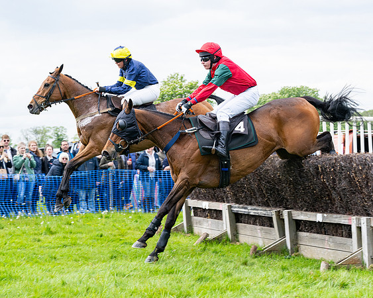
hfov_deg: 21.1
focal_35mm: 91
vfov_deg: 16.9
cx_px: 211
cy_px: 149
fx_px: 1001
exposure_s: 1/640
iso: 400
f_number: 6.3
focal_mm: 70
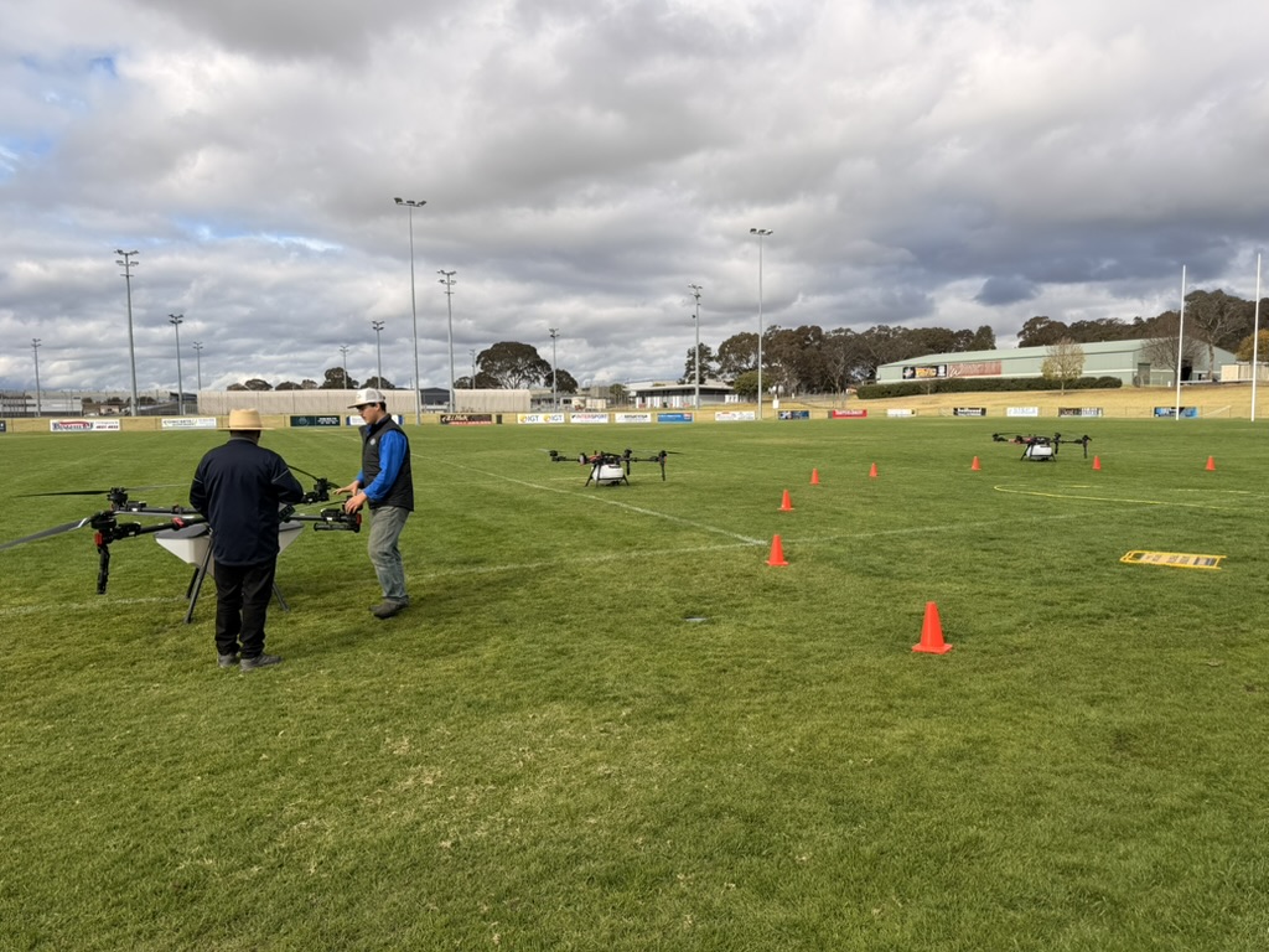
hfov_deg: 71.6
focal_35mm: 24
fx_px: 880
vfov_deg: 56.8
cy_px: 476
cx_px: 634
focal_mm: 6.76
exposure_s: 1/4975
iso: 80
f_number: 1.78
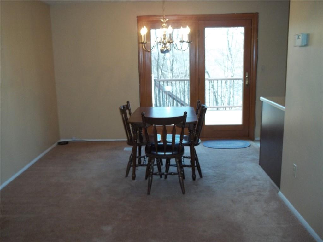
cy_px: 121
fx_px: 308
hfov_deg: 55.4
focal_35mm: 33
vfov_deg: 42.9
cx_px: 162
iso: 160
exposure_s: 1/60
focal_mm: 5.9
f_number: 3.3
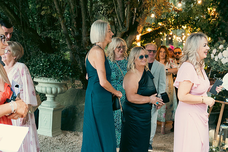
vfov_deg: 24.6
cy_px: 76
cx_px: 114
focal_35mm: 55
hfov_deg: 36.2
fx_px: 348
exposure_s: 1/200
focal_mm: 37
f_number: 3.5
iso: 1000
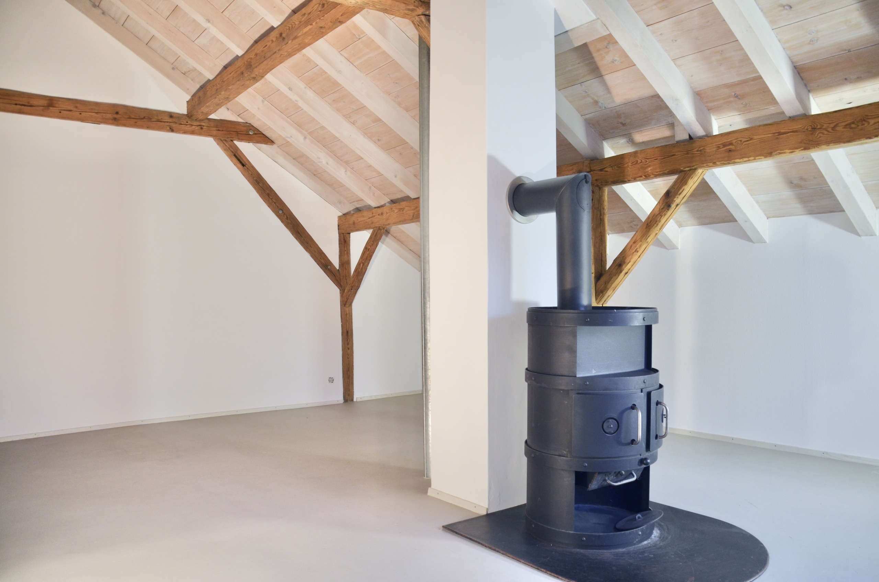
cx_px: 440
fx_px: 658
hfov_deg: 67.5
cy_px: 291
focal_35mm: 27
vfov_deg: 47.7
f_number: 3.5
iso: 400
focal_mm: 18
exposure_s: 1/15
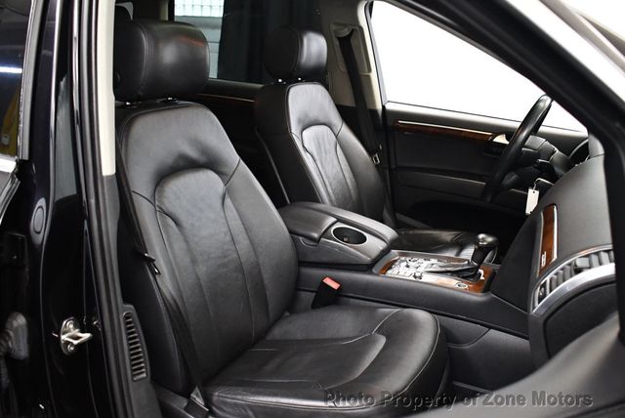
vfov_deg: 36.9
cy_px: 209
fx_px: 626
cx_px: 312
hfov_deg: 53.1
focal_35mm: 36
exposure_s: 1/80
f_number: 3.5
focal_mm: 18
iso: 3200
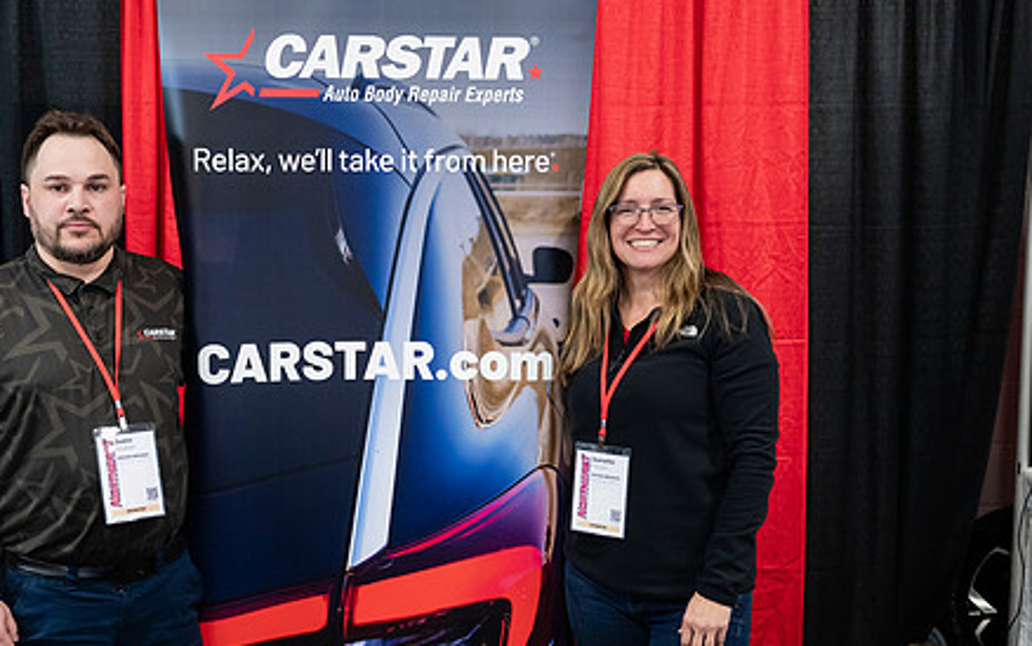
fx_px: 1322
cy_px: 359
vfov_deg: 27.4
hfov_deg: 42.2
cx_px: 372
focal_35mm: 47
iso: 3200
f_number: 3.2
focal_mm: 32
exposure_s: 1/200
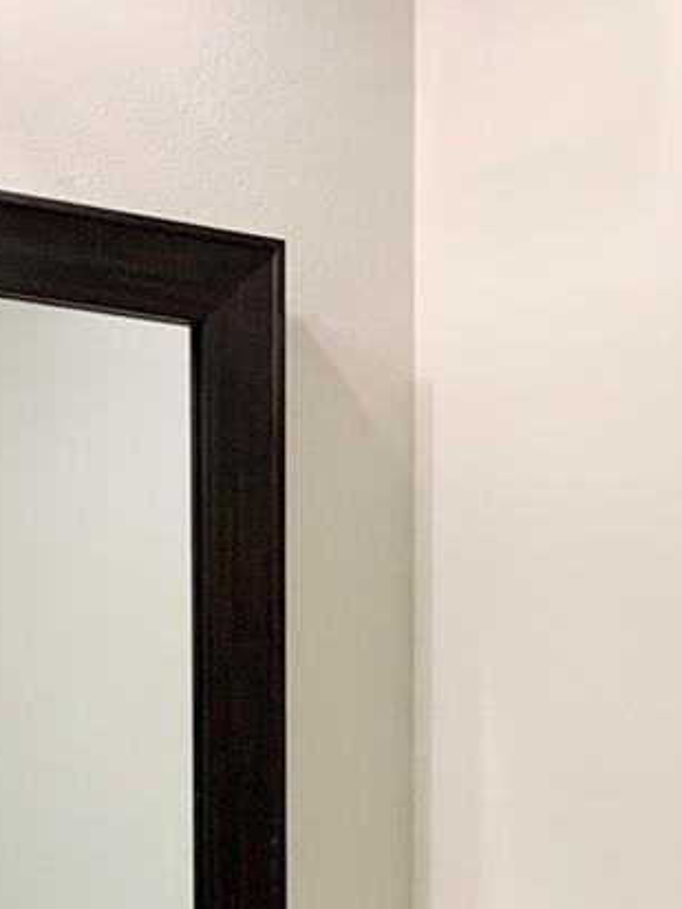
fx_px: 2548
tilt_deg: -3.1
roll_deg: +2.6
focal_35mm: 97
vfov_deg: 19.0
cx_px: 232
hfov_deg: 15.2
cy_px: 1125
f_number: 1.8
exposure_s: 1/60
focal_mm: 4.25
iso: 80
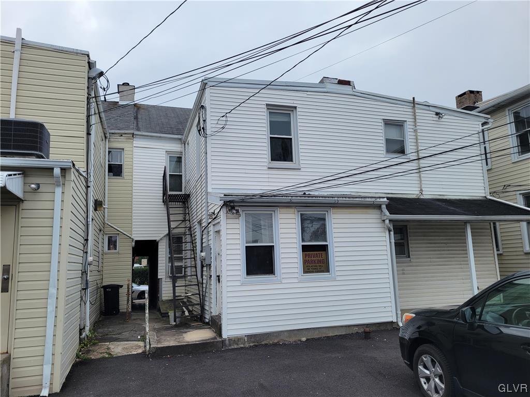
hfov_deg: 67.3
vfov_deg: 53.1
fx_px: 398
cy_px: 198
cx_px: 265
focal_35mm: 26
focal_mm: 5.4
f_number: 1.8
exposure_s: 1/1468
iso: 40
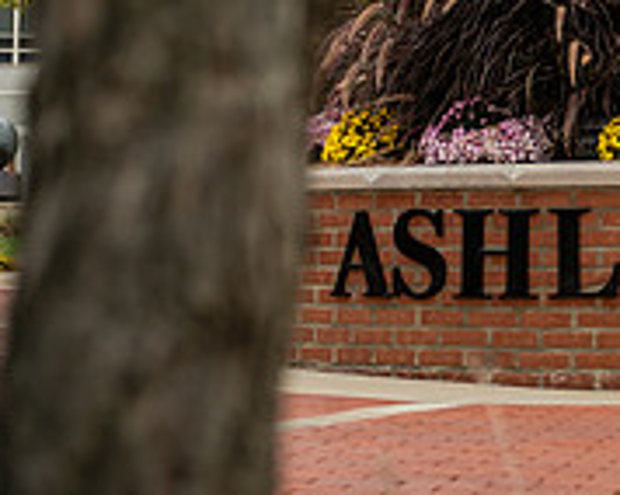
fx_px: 2804
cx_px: 773
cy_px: -173
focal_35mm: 153
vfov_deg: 9.9
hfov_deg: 12.3
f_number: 3.2
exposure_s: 1/320
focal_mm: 50
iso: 160
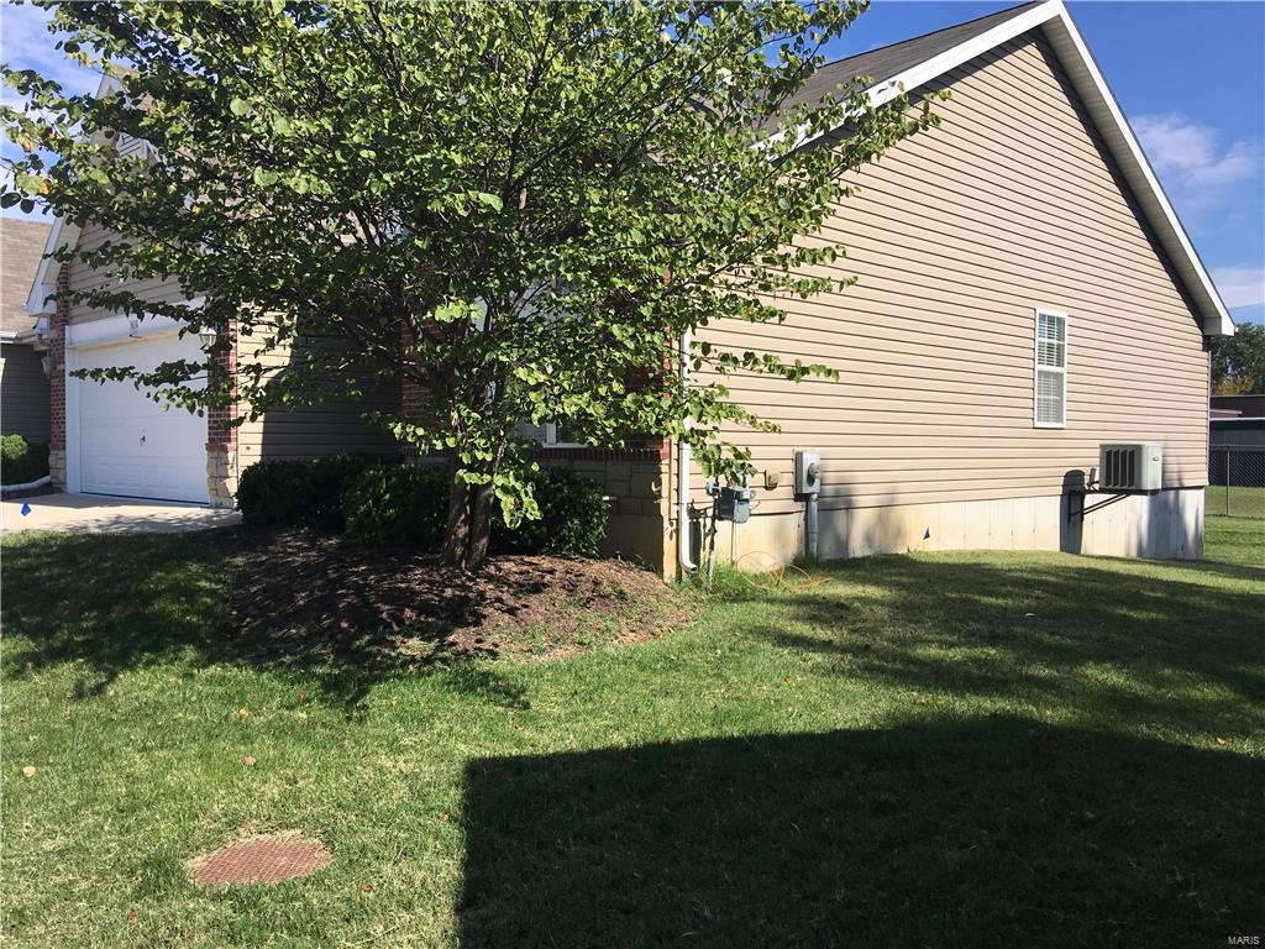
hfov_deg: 61.7
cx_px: 632
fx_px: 1060
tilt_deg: +0.0
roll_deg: +1.1
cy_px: 474
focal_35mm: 29
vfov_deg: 48.2
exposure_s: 1/1637
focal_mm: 4.15
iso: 25
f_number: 2.2
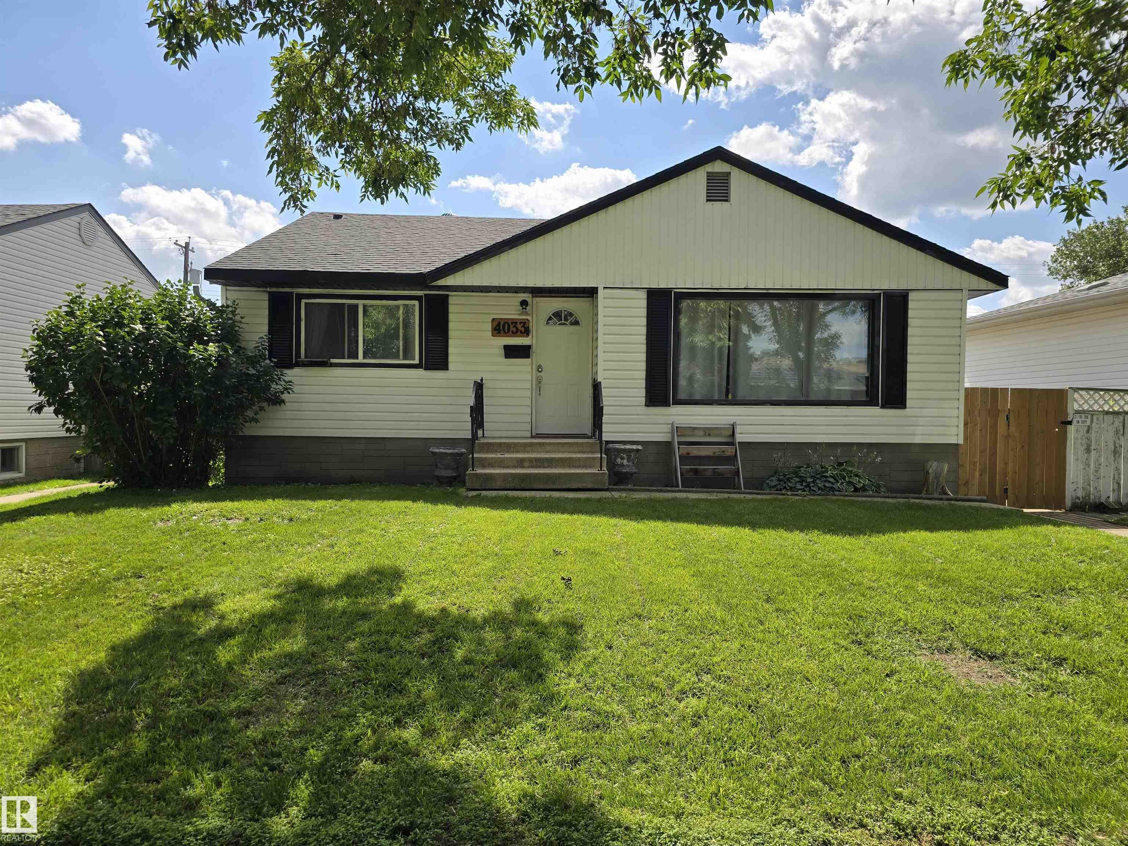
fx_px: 749
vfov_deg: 58.9
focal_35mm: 23
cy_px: 423
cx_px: 564
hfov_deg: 73.9
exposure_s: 1/960
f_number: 1.7
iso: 12
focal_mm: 6.3
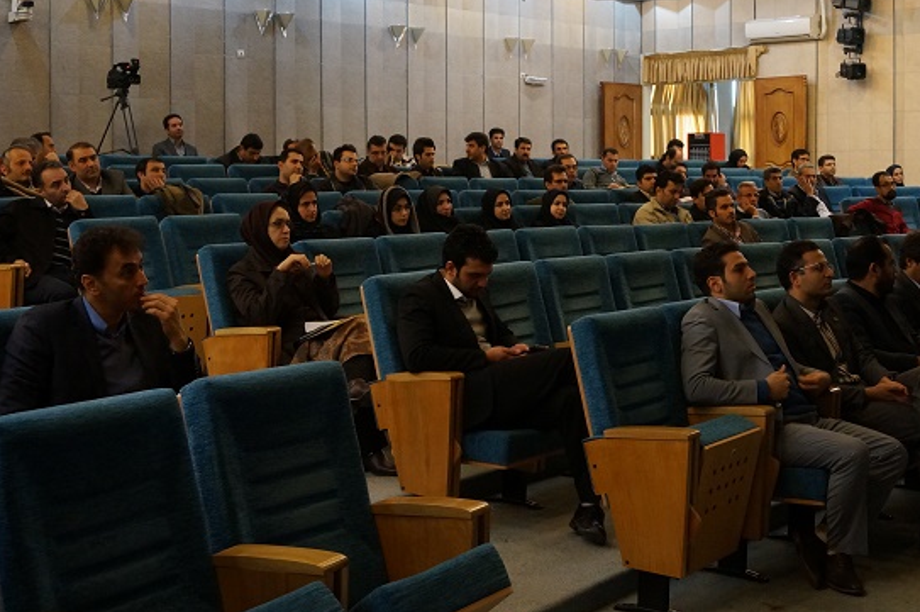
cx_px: 581
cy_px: 194
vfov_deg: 25.3
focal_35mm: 53
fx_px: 1353
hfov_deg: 37.3
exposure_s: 1/60
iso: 1600
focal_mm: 24
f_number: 4.5
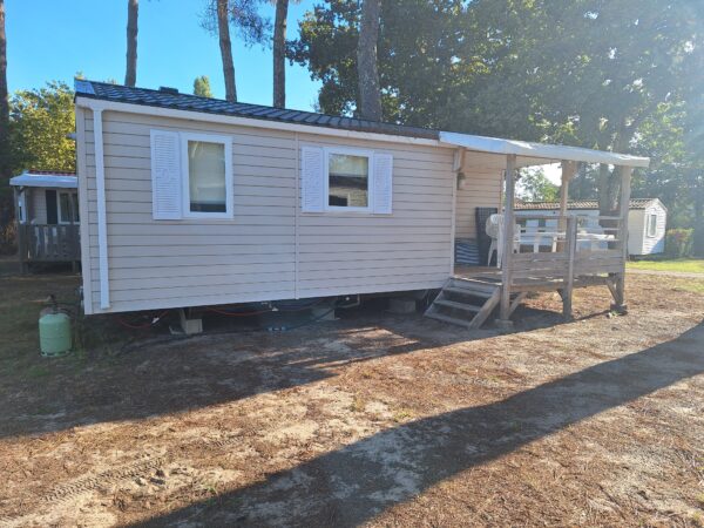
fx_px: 468
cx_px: 352
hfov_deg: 73.9
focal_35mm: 23
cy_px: 264
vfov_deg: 58.9
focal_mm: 5.54
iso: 40
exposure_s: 1/1035
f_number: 1.8
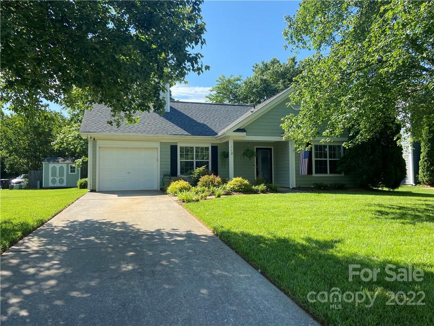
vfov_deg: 53.1
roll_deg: +0.9
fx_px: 326
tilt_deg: +2.9
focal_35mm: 26
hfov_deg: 67.3
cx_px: 217
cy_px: 163
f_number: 1.8
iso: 32
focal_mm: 4.25
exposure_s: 1/1063
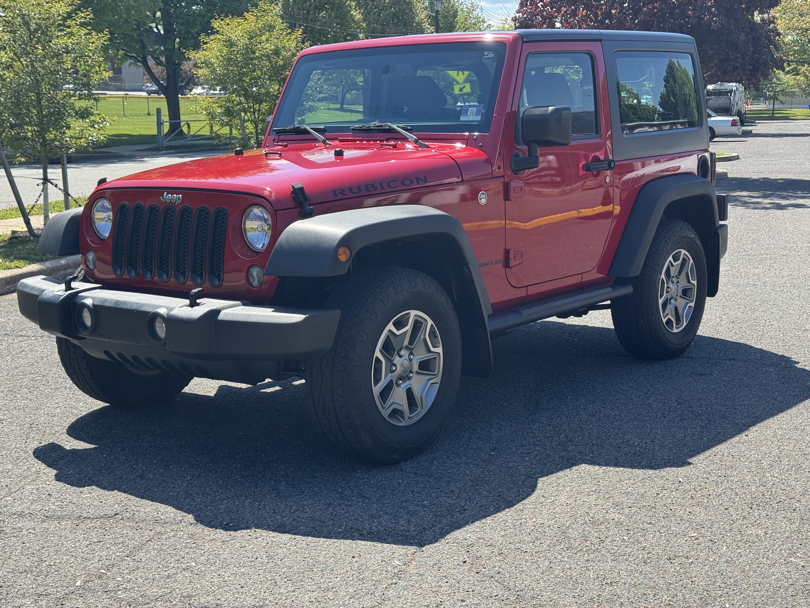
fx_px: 1123
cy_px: 304
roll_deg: +0.8
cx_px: 405
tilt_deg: -10.6
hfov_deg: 39.7
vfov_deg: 30.3
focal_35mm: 48
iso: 64
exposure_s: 1/1395
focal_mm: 6.76
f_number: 1.78
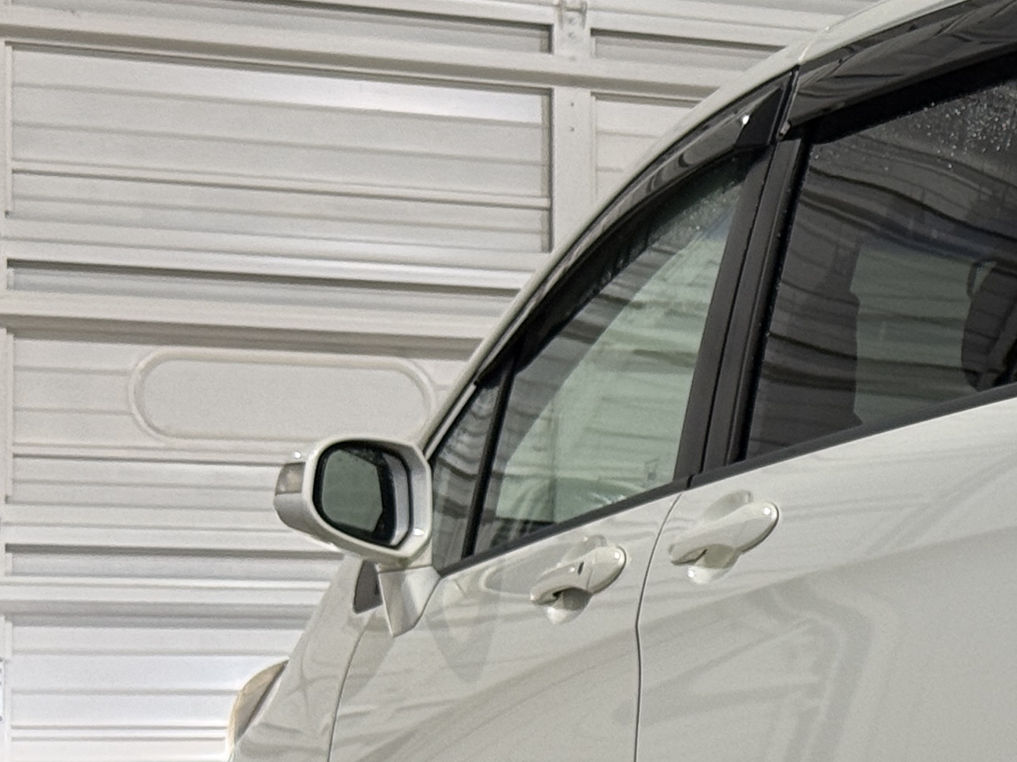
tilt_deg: +0.5
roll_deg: -0.7
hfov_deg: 12.6
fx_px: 4377
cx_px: 1531
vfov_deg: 9.9
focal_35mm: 149
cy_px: 674
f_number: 1.78
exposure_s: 1/60
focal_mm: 6.76
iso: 80
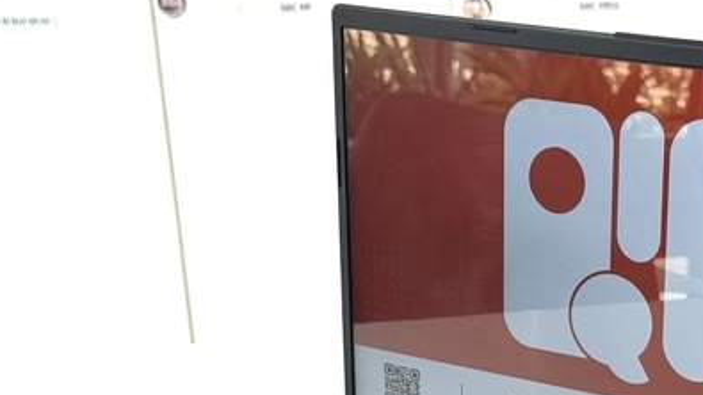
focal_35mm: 106
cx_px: 530
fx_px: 1976
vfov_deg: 11.1
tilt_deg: -26.2
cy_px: 521
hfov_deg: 20.0
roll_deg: +3.3
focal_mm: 6.76
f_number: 1.78
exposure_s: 1/121
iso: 50
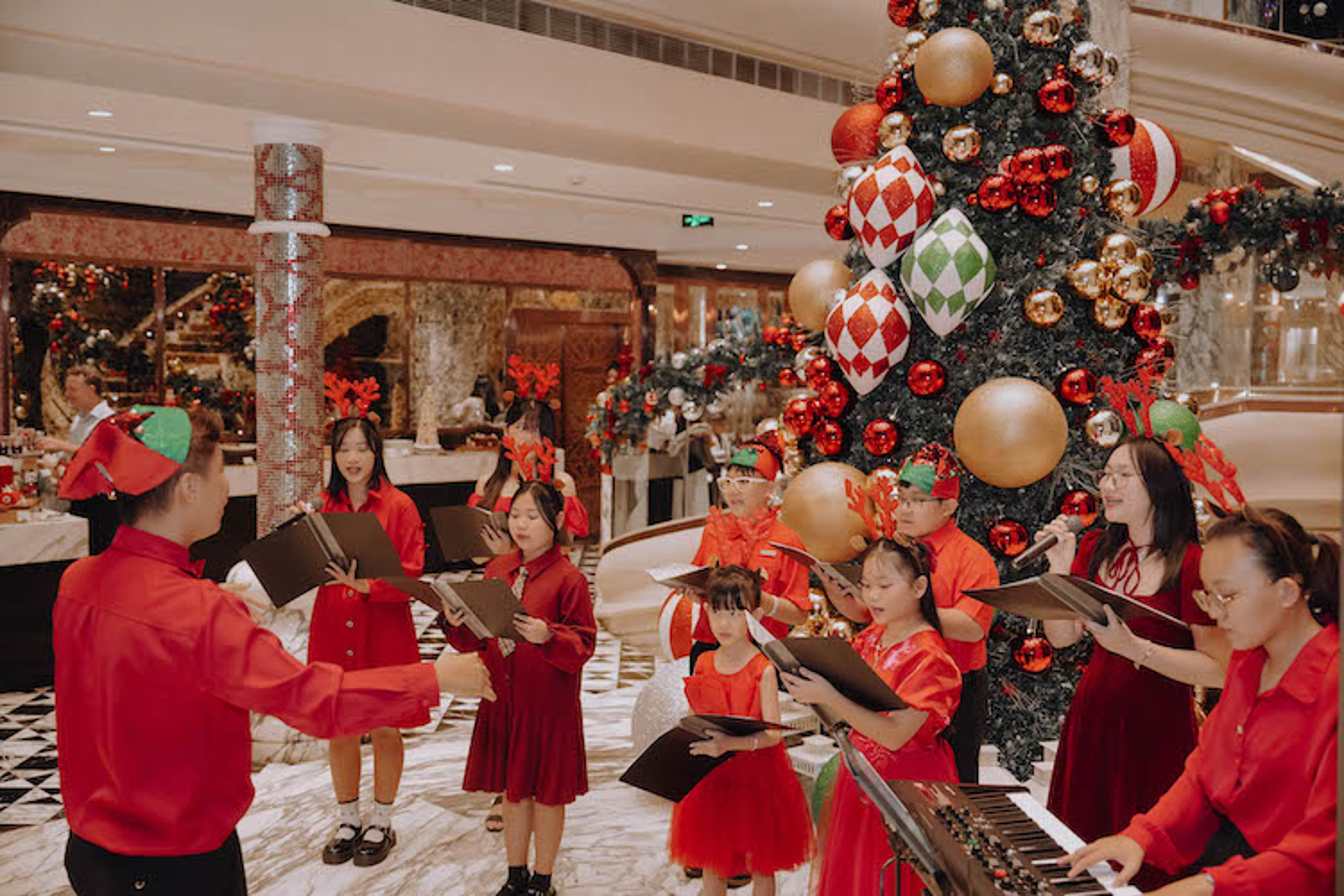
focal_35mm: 35
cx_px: 672
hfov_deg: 54.4
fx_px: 1307
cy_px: 448
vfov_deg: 37.9
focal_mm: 35
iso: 2500
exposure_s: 1/160
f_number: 2.8
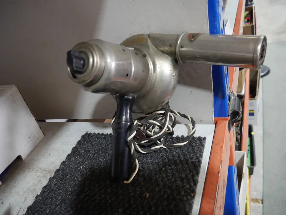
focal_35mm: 28
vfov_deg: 49.8
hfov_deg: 63.4
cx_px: 143
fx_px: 231
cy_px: 108
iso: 640
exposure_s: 1/60
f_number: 3.5
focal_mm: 14
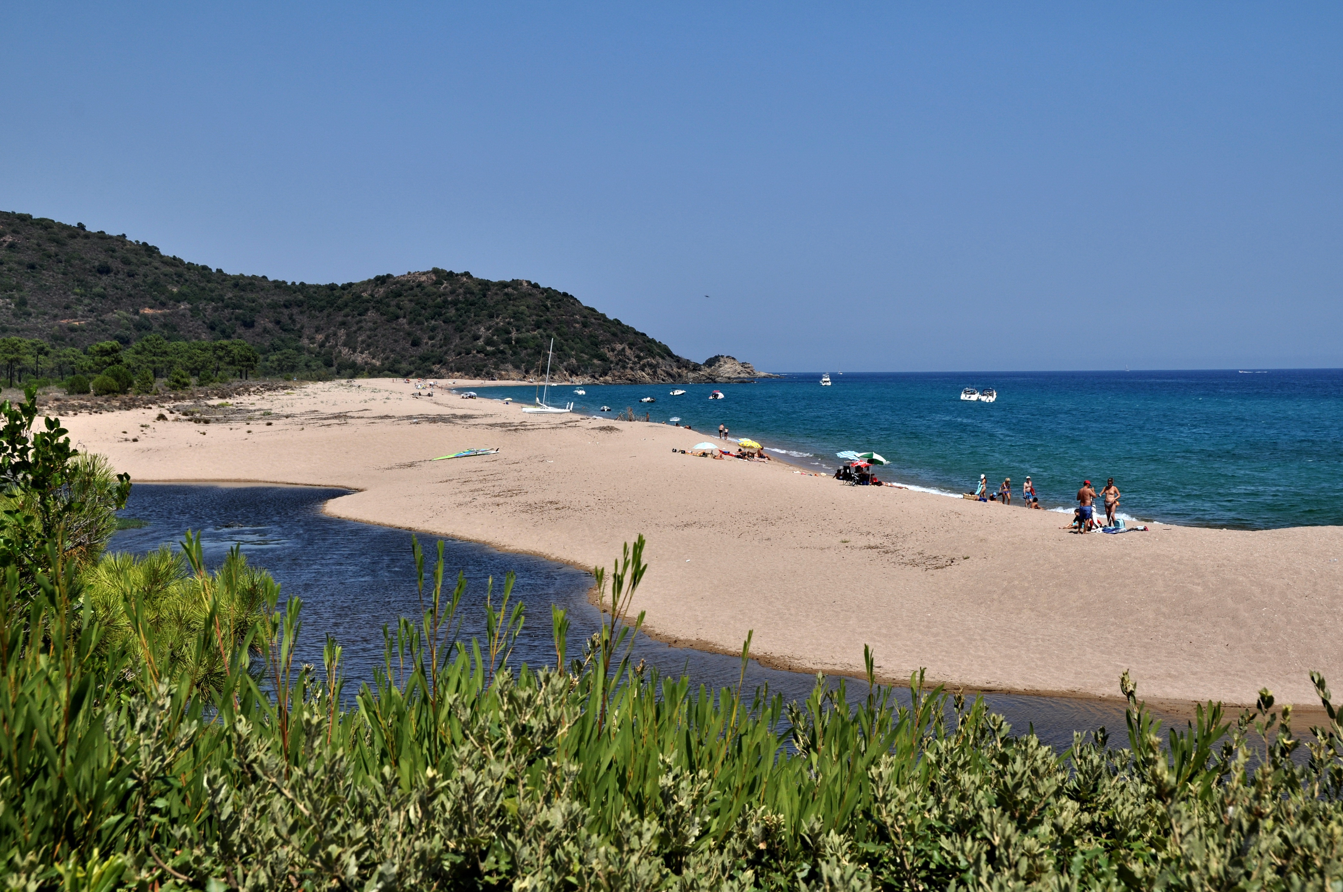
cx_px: 672
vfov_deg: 26.4
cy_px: 446
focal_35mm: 51
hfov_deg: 38.9
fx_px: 1900
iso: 200
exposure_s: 1/500
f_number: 11
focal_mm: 34
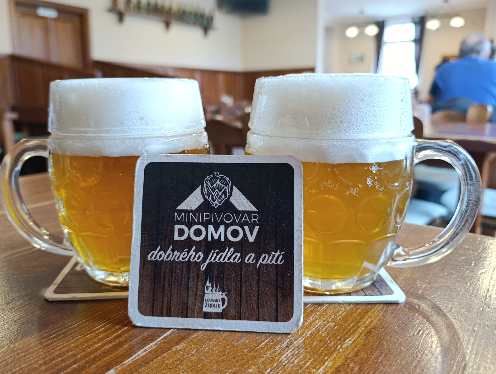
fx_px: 373
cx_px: 235
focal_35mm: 26
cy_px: 181
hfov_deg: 67.2
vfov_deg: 53.2
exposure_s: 1/25
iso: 1180
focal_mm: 6.11
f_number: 1.65
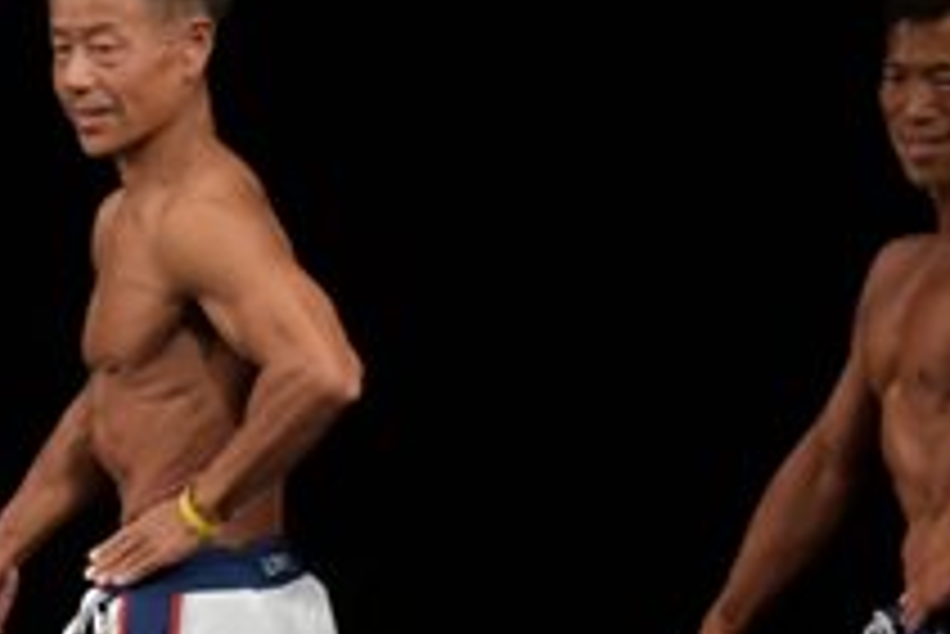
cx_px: -290
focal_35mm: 741
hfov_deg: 2.8
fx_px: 19567
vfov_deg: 1.9
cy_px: 603
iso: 3200
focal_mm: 135
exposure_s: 1/400
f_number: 5.6
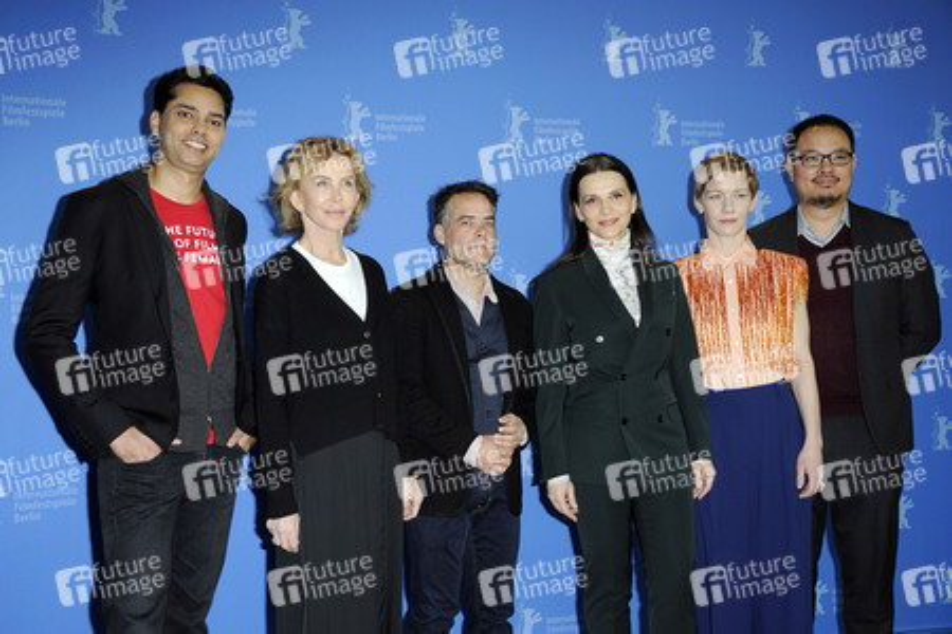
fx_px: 1322
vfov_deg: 27.0
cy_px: 317
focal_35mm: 50
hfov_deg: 39.6
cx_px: 476
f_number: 6.3
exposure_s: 1/200
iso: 800
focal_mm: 50
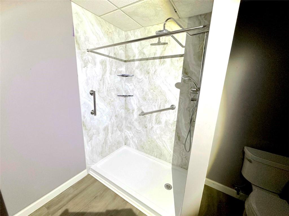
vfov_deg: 85.7
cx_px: 144
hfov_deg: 102.1
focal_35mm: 14
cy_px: 108
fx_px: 117
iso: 320
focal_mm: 2.22
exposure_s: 1/57
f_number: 2.2
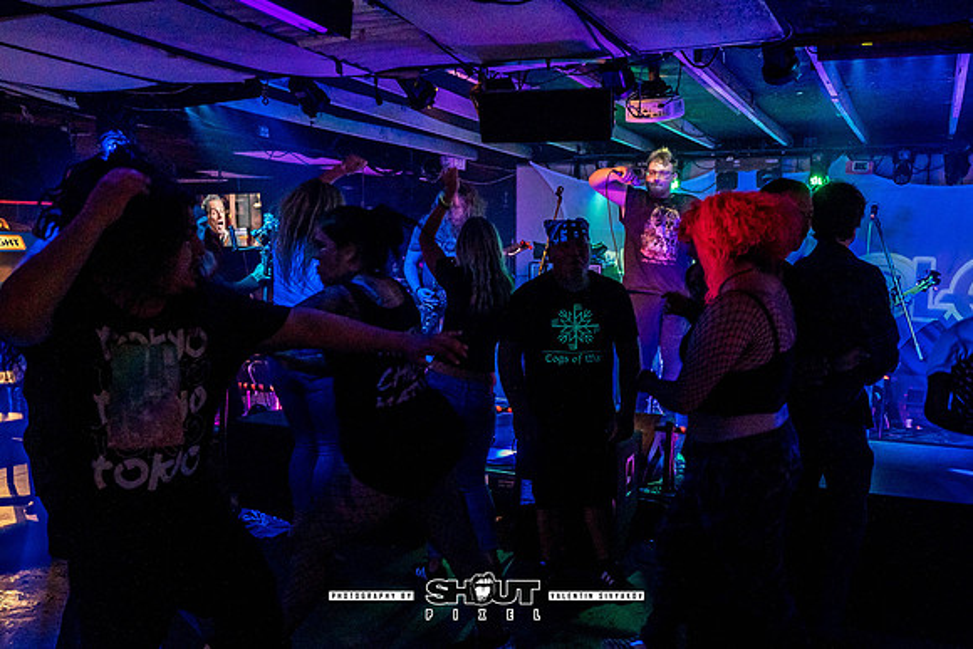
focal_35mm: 33
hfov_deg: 57.0
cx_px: 532
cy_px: 410
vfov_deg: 39.6
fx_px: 894
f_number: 2.8
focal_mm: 21.4
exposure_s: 1/160
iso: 3200
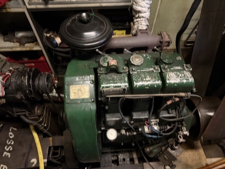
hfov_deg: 71.6
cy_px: 84
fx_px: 156
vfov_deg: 56.8
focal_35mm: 24
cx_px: 112
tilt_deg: -55.4
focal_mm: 6.76
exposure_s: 1/25
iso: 1000
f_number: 1.78
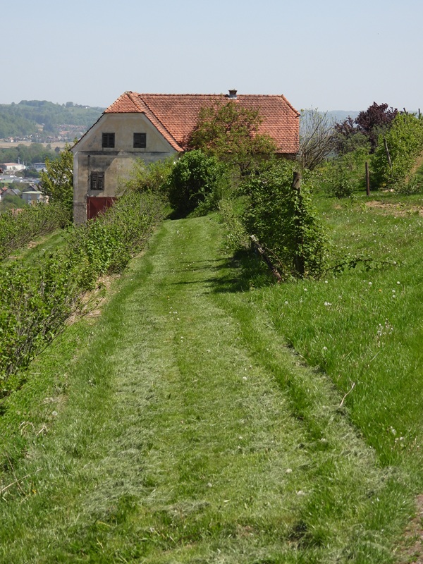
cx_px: 212
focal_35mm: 115
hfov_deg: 12.9
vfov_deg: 17.1
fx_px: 1874
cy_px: 282
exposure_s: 1/800
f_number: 4
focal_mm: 20.5
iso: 100
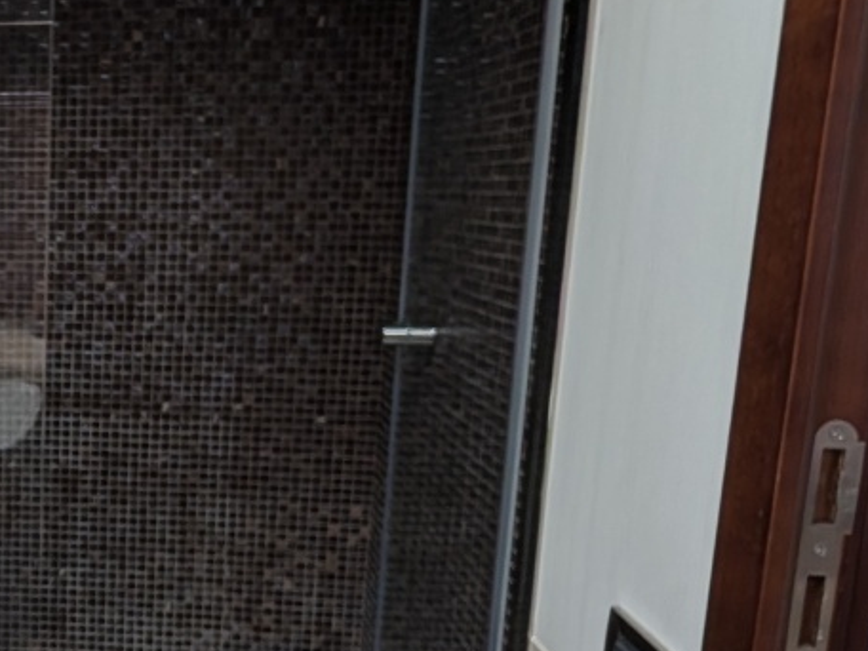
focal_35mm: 42
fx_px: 1053
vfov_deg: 34.2
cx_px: -57
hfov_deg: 38.2
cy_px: 402
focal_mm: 2.02
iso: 72
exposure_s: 1/101
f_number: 1.7
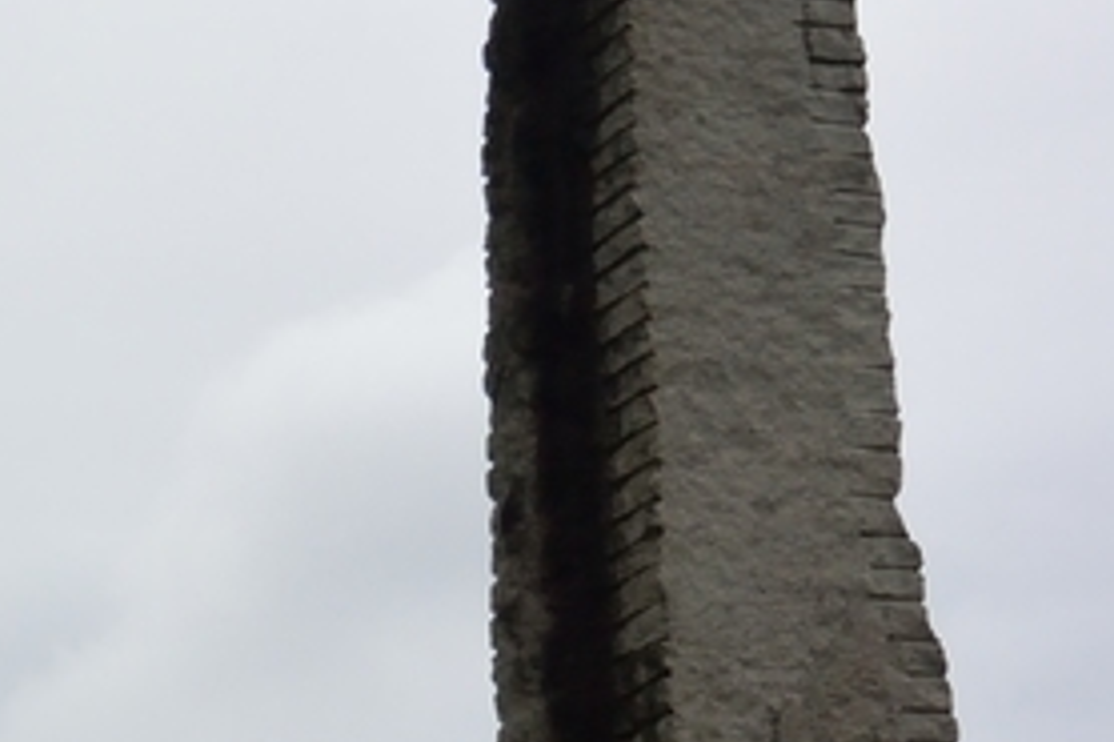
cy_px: 1444
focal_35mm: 160
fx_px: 4948
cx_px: -1234
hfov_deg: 11.4
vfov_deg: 8.2
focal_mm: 14
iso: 160
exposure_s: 1/2000
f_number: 4.5
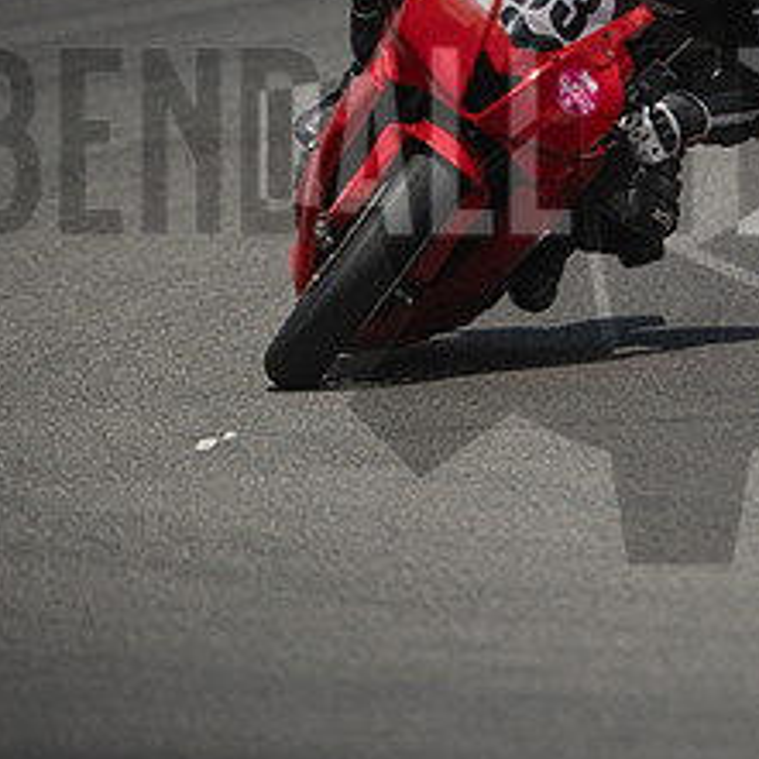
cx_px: 680
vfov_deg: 1.9
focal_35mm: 938
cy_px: 146
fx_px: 23269
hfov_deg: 1.9
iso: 320
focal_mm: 280
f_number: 2.8
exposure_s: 1/4000
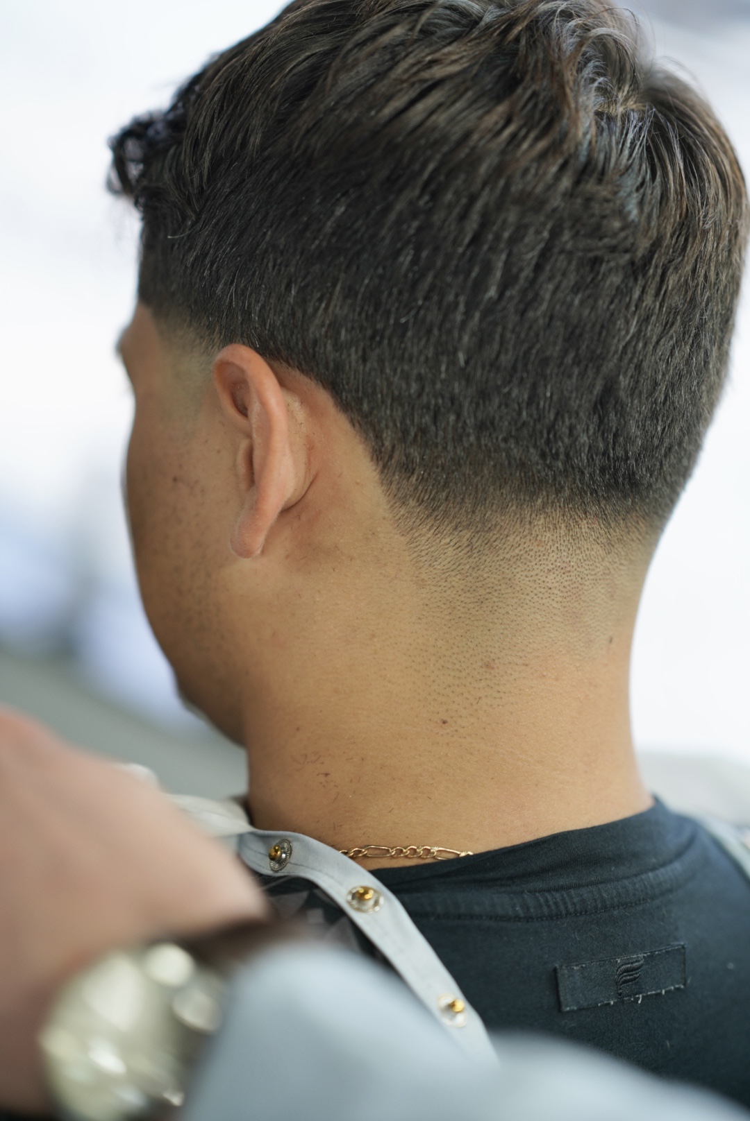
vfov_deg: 23.9
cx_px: 375
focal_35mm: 85
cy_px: 560
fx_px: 2652
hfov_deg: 16.1
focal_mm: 85
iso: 100
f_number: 2
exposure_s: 1/100
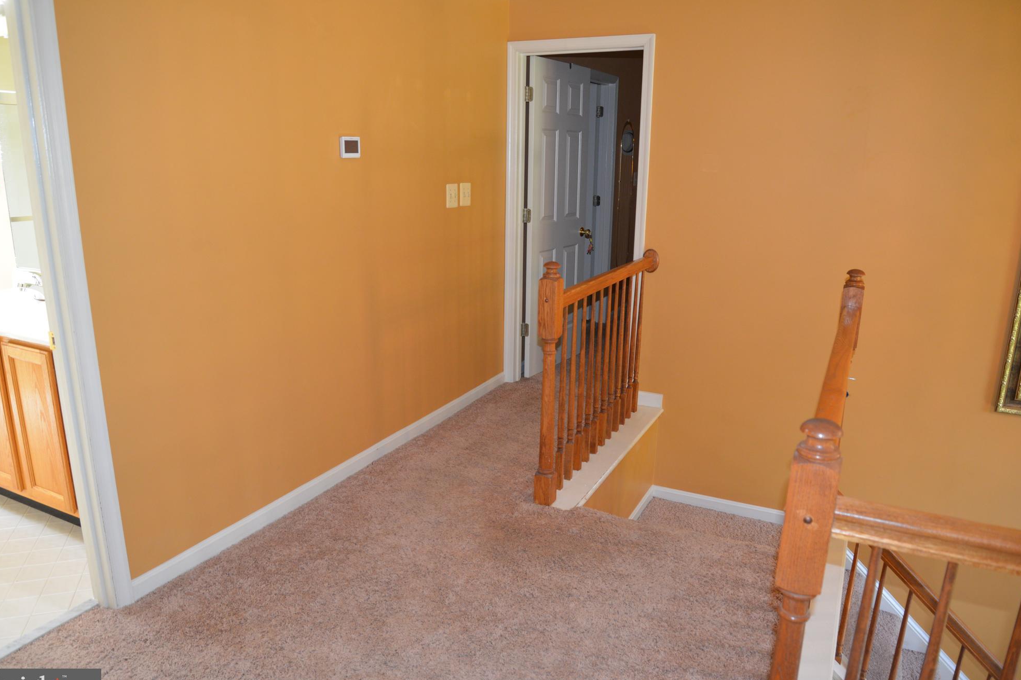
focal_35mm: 25
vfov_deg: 51.3
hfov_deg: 71.5
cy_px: 352
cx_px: 518
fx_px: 709
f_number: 5.6
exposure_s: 1/60
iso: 1250
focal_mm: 24
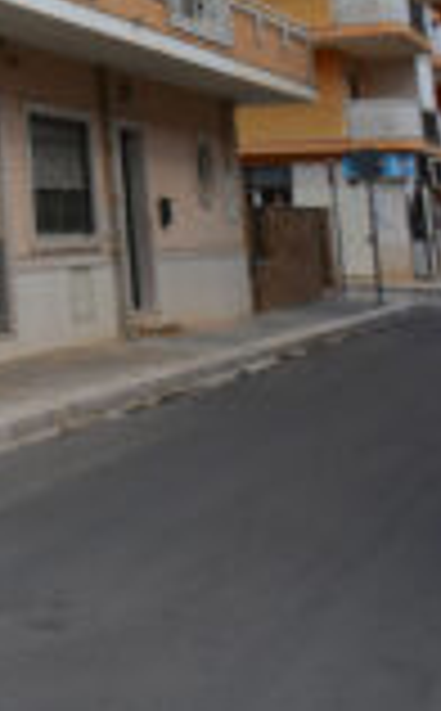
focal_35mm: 62
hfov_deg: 15.5
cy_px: 27
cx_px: -504
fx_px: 1191
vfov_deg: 31.2
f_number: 8
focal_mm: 13
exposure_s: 1/250
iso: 100
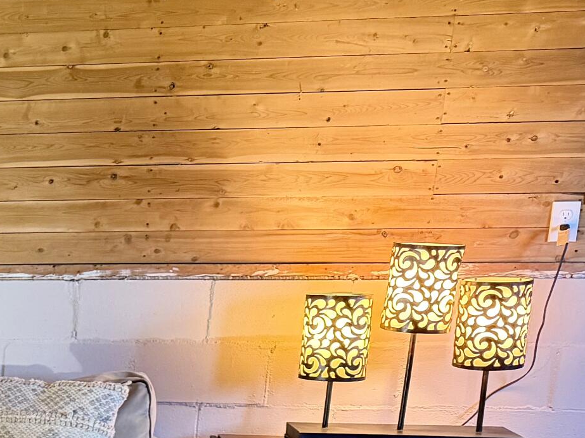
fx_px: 1318
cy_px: 526
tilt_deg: -14.7
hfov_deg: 20.7
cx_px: -335
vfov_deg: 18.0
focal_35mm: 78
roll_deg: +1.0
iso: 400
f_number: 1.78
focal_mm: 6.76
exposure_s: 1/60
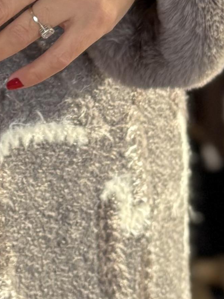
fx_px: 1458
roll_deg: -1.7
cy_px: -212
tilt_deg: -6.6
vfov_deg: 11.0
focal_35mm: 169
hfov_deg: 8.6
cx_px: -86
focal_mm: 5.96
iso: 125
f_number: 1.6
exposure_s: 1/69
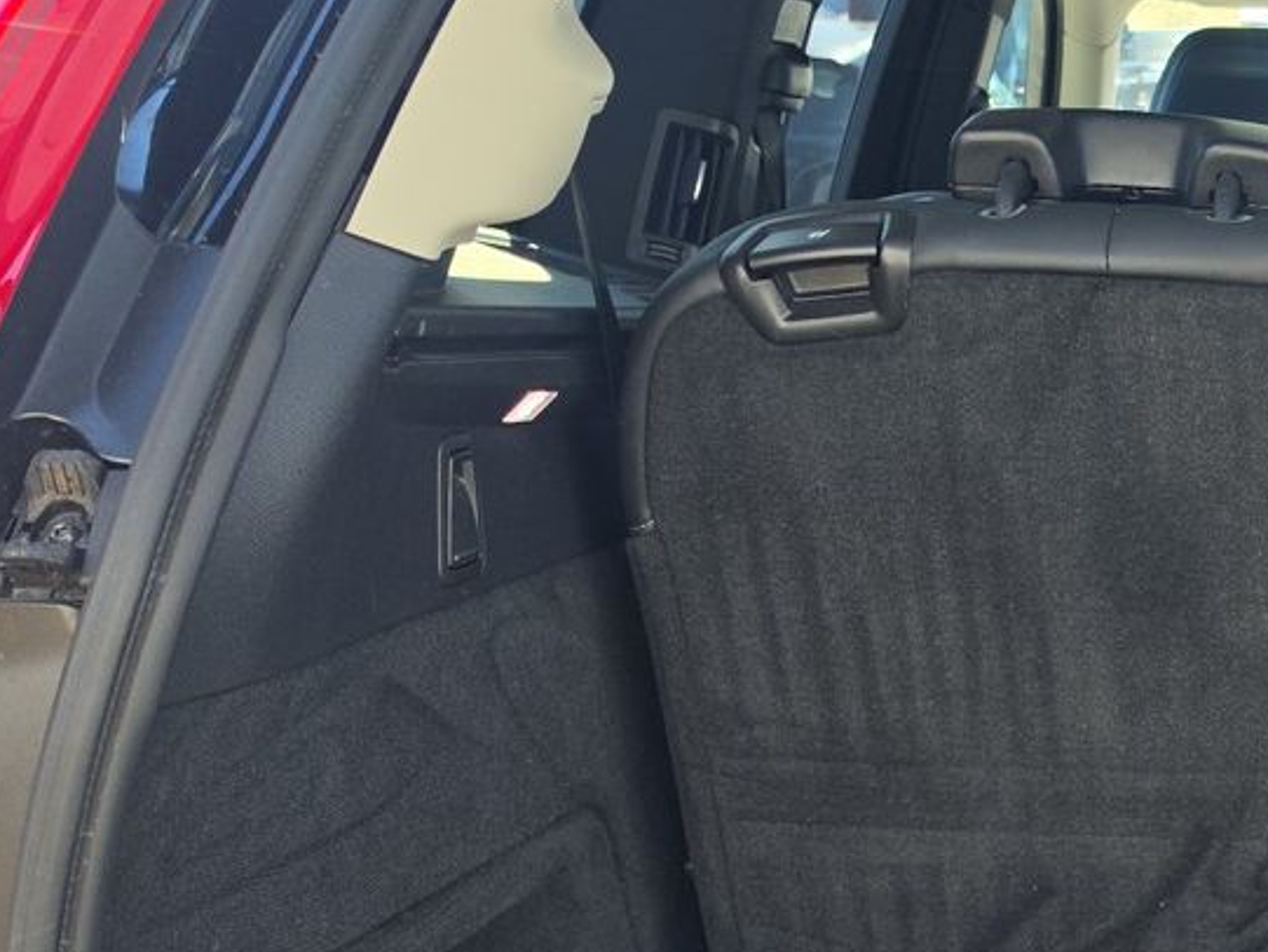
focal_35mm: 68
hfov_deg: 25.1
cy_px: 875
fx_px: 2491
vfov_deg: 21.1
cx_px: 1601
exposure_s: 1/189
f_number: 1.4
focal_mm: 6.5
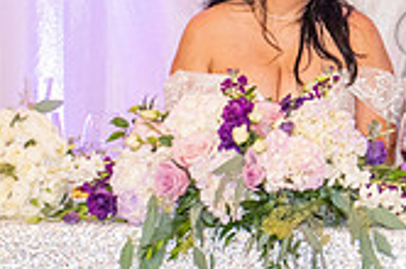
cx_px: 587
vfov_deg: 5.4
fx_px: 2859
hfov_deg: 8.0
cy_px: 13
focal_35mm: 254
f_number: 3.5
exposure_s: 1/160
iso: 1600
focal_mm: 70
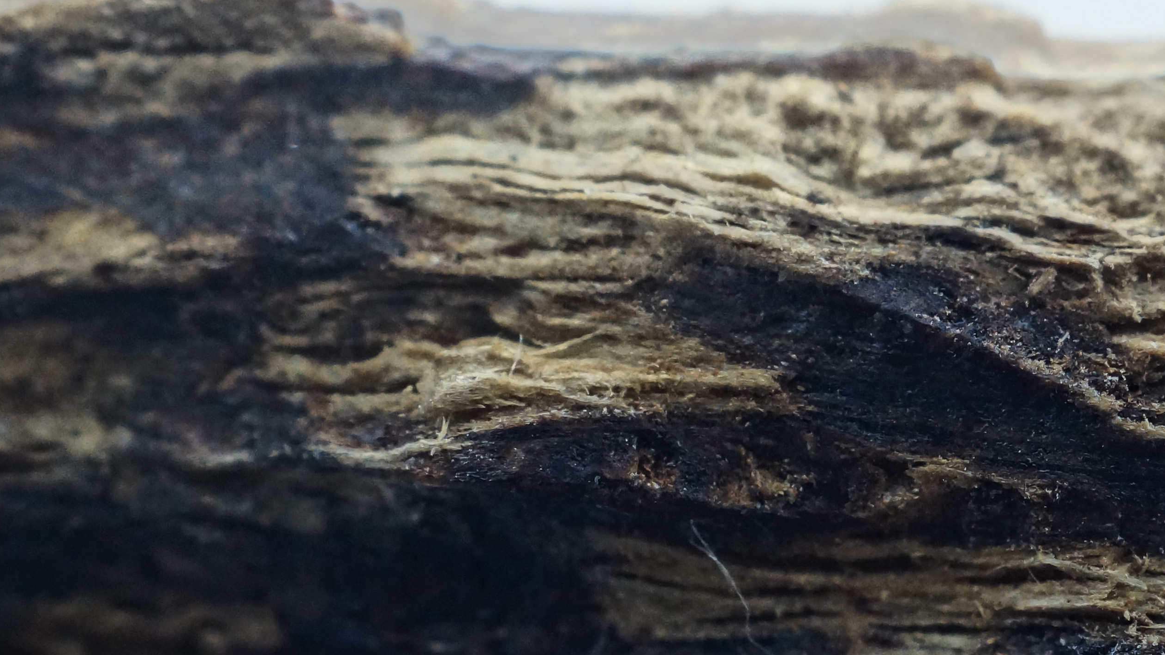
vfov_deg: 10.8
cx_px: 849
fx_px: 3460
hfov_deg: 19.0
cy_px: 478
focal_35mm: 112
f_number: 5.6
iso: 800
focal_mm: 30
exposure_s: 1/160
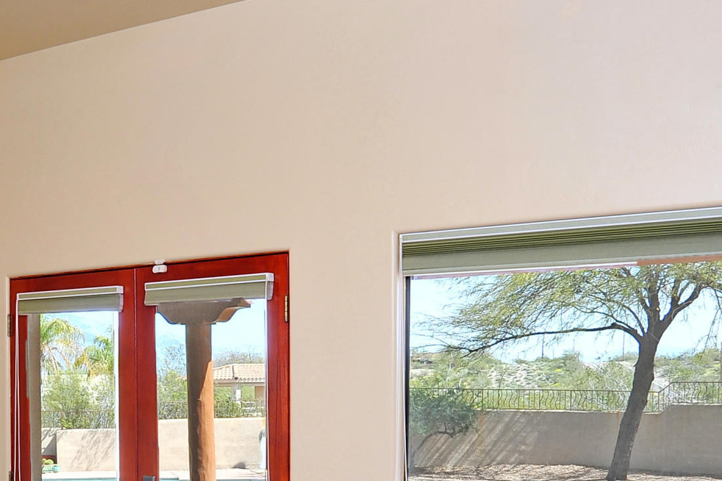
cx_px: 129
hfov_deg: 38.6
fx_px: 983
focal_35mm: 49
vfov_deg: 26.9
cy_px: 393
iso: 640
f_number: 7.1
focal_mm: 18
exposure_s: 1/40
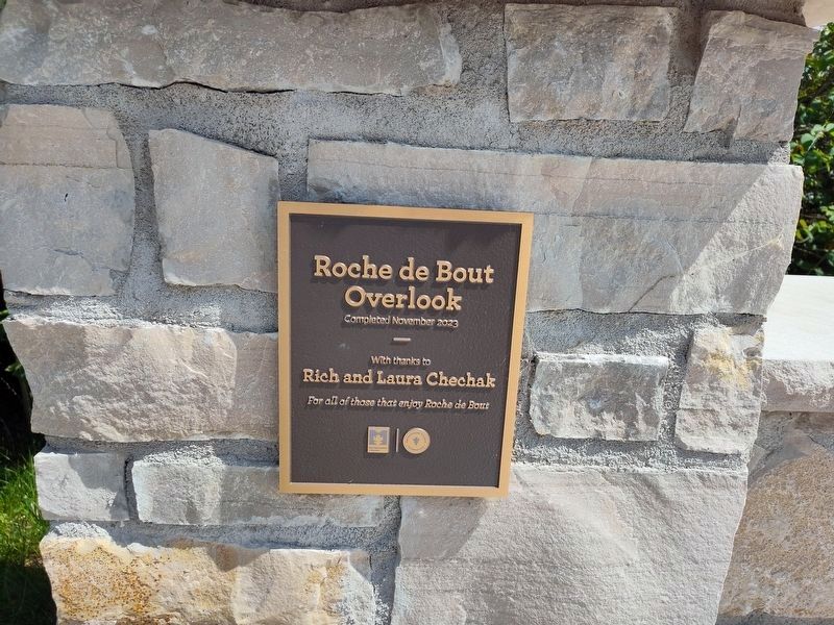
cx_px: 417
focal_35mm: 23
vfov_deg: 58.9
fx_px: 554
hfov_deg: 73.9
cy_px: 312
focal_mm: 5.56
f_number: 1.8
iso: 100
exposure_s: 1/1648
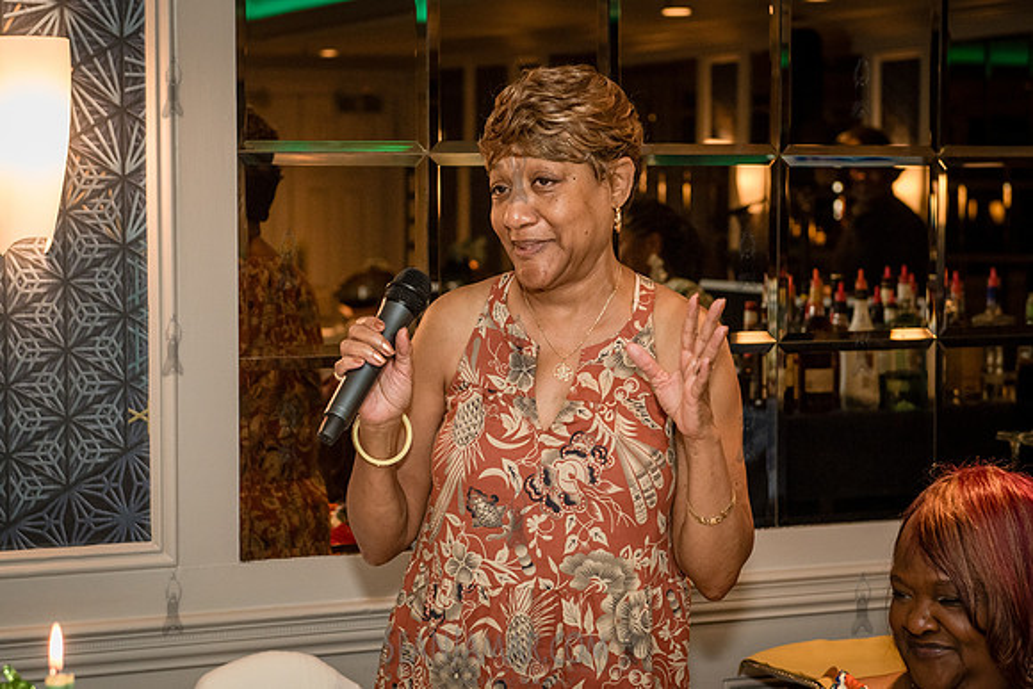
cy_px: 344
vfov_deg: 17.4
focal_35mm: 79
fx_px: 2256
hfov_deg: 25.8
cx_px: 516
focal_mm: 62
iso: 1600
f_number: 4
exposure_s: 1/200
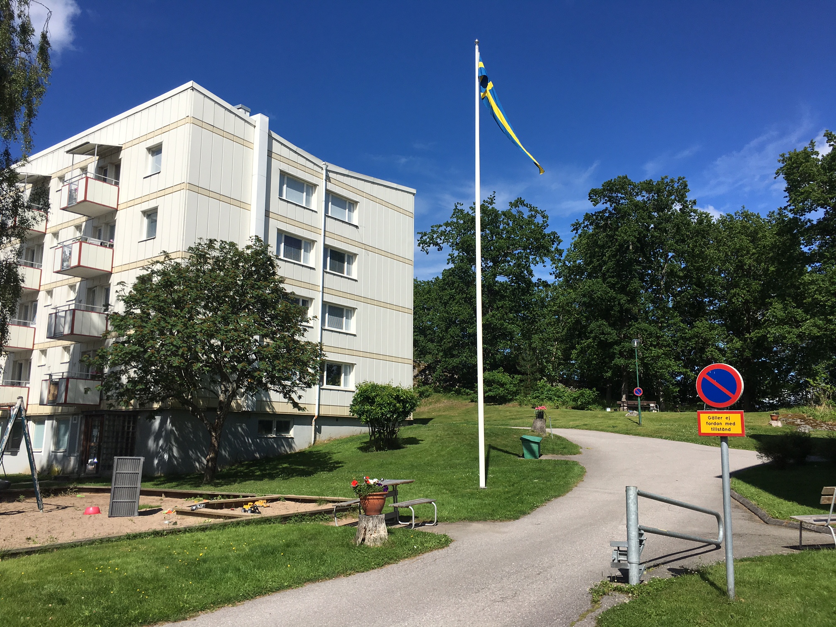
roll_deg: -1.2
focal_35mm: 29
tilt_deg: +10.7
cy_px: 314
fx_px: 700
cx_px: 418
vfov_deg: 48.2
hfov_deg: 61.7
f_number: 2.2
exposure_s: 1/2653
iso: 25
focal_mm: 4.15
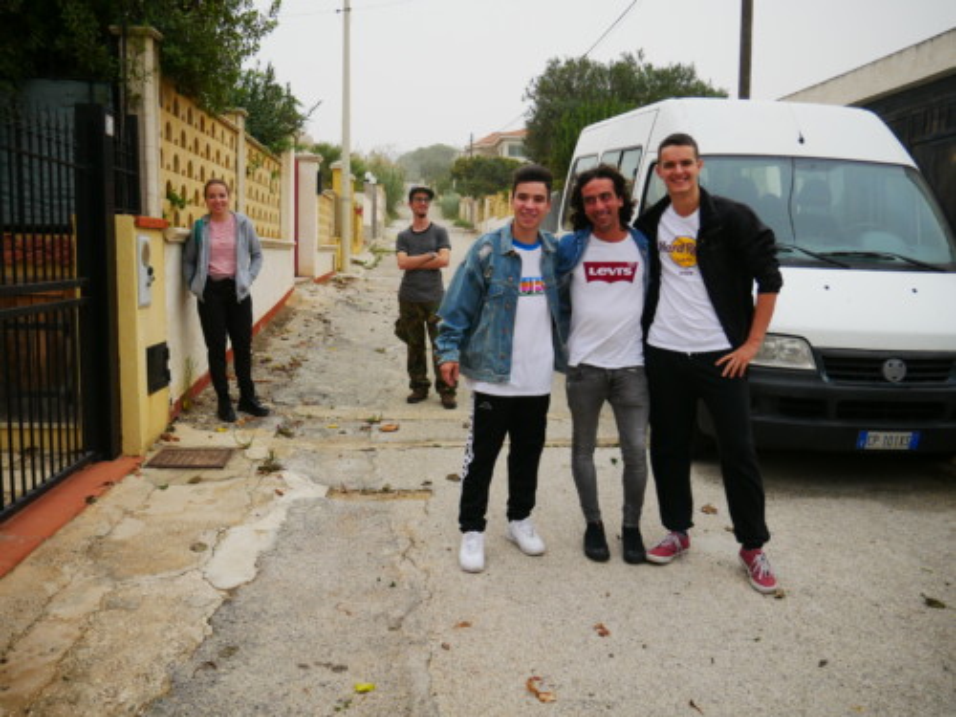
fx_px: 829
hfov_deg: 60.0
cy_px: 358
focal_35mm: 30
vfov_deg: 46.8
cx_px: 478
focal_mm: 15
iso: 400
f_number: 3.7
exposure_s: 1/640
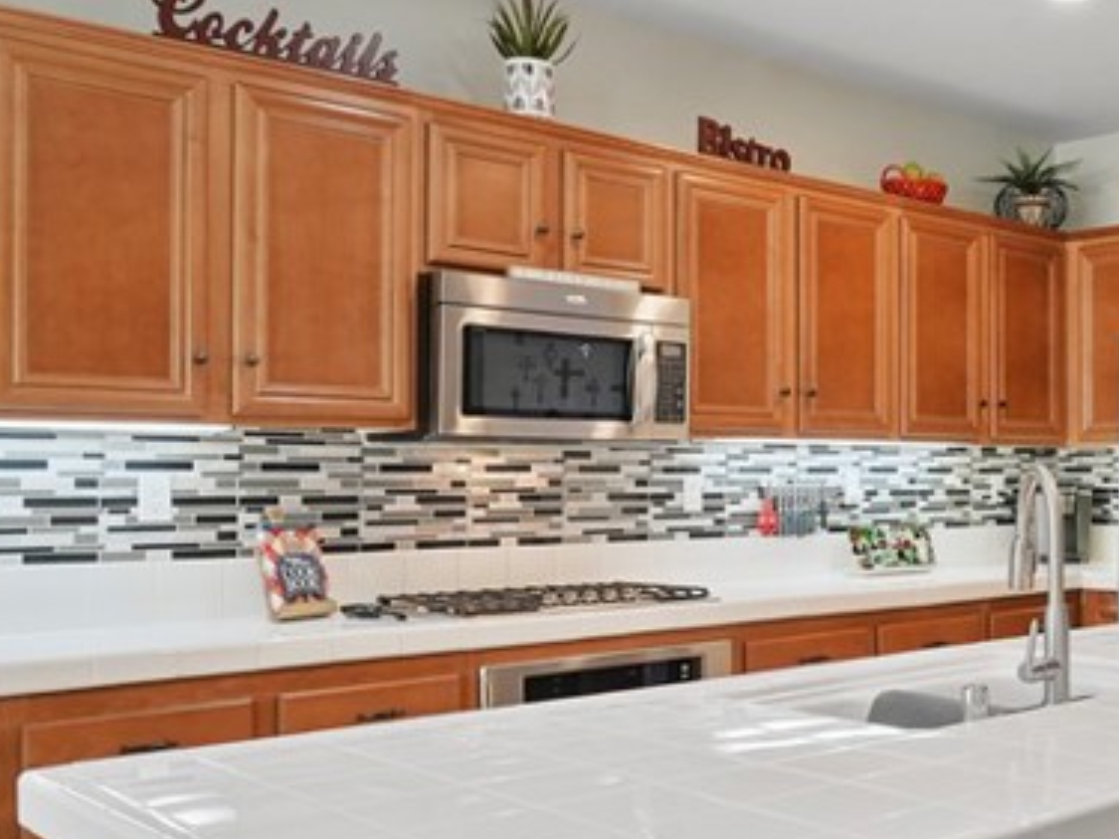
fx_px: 1357
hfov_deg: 41.2
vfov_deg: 34.3
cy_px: 467
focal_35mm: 42
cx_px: 1012
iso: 1250
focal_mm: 16
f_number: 6.3
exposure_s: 1/20
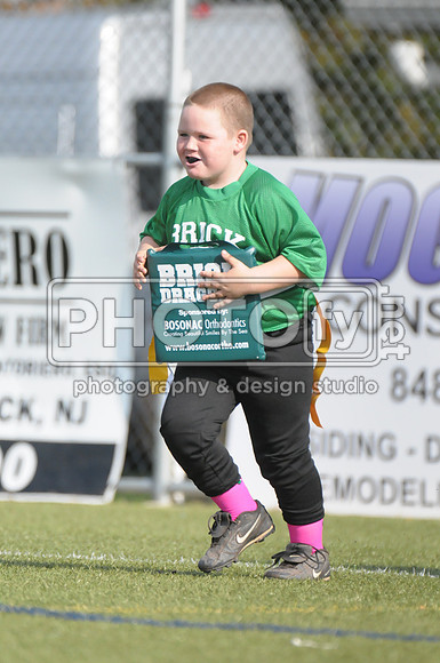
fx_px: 11032
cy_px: 332
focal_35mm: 600
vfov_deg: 3.4
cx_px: 220
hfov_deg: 2.3
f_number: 4
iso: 1600
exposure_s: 1/8000
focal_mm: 400
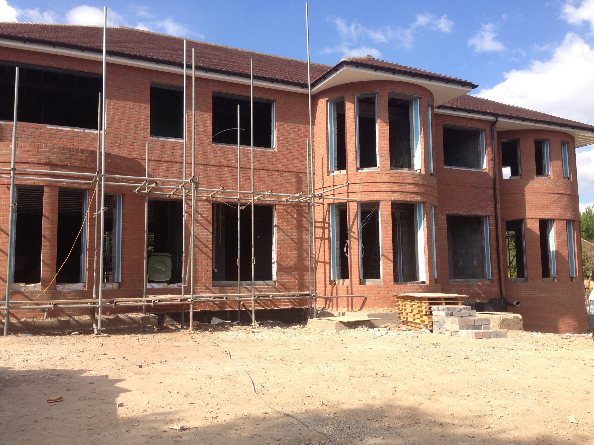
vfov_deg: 42.9
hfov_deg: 55.4
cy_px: 222
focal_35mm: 33
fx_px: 566
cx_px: 297
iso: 50
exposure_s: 1/847
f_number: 2.4
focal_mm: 4.13
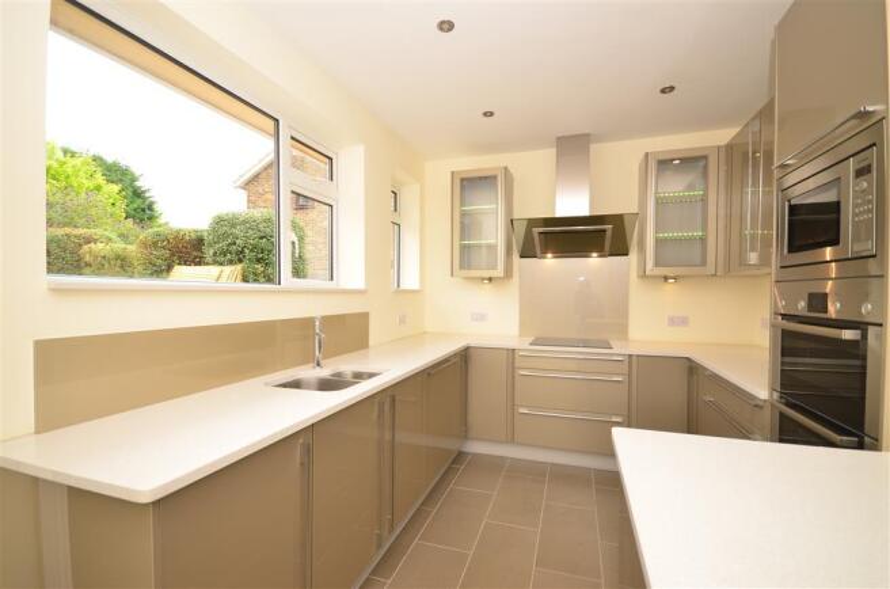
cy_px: 294
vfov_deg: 77.0
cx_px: 445
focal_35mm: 15
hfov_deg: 100.5
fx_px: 370
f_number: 5
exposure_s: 1/50
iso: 200
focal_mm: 10
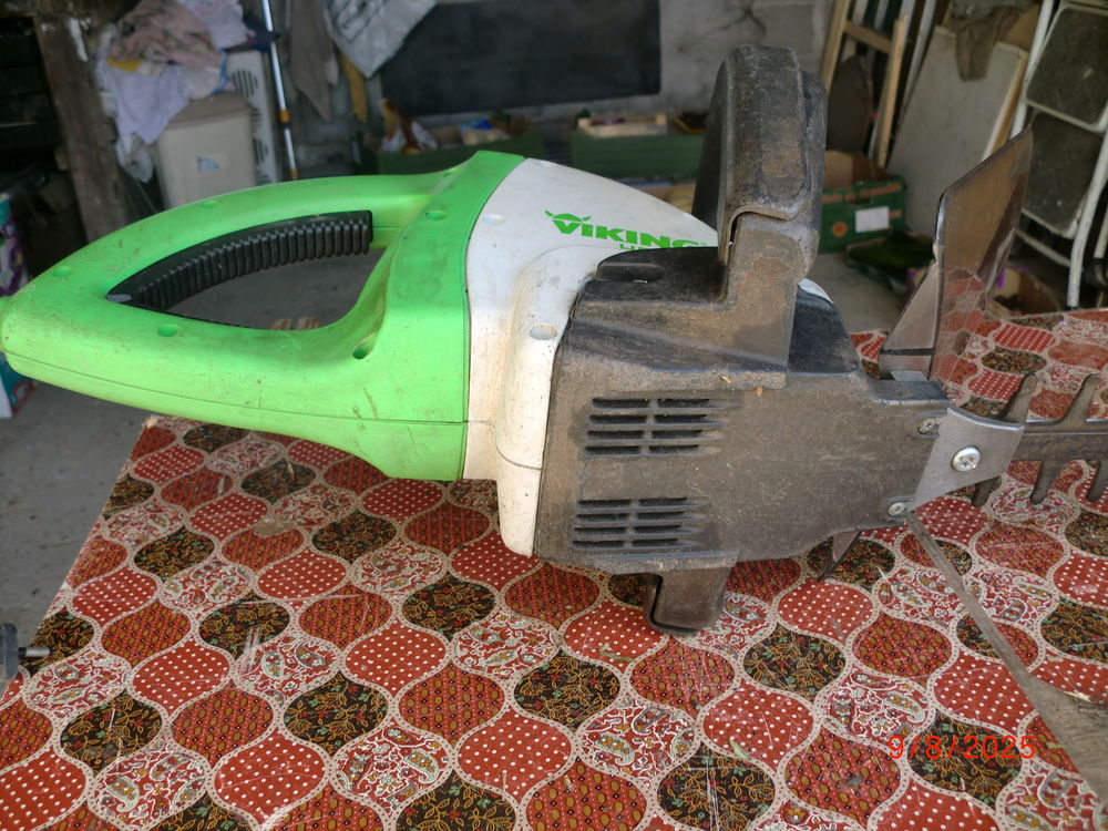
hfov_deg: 52.6
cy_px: 416
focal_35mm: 35
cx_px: 554
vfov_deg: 40.7
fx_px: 1120
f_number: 3.1
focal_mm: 6.3
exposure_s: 1/100
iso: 64
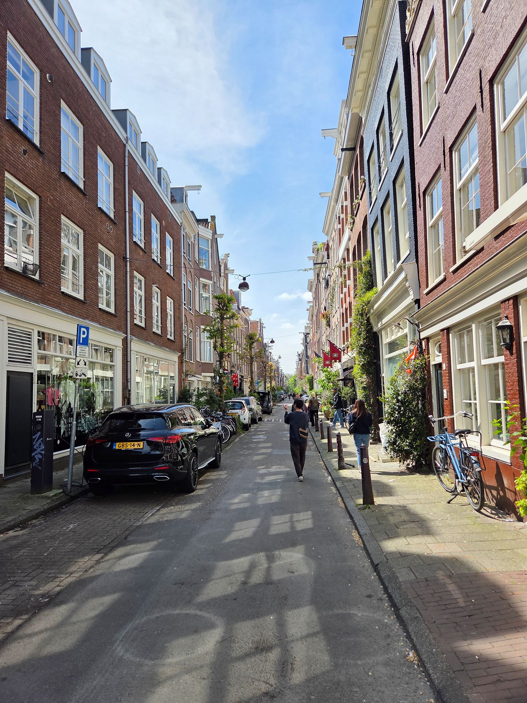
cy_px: 352
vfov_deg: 73.9
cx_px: 264
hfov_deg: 58.9
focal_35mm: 23
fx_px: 467
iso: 80
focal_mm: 5.4
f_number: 1.8
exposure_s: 1/3531
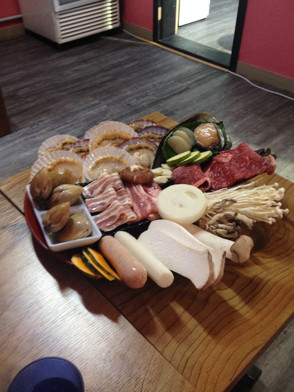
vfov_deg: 52.6
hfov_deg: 40.7
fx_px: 396
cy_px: 196
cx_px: 147
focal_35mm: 35
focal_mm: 4.28
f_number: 2.4
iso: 200
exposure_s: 1/20
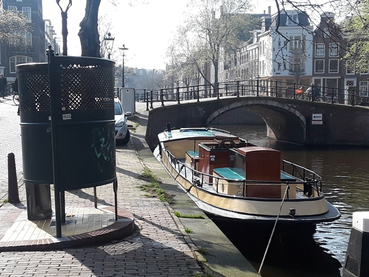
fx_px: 298
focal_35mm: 28
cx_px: 184
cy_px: 138
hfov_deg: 63.4
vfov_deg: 49.7
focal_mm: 2.9
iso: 40
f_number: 1.9
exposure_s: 1/838
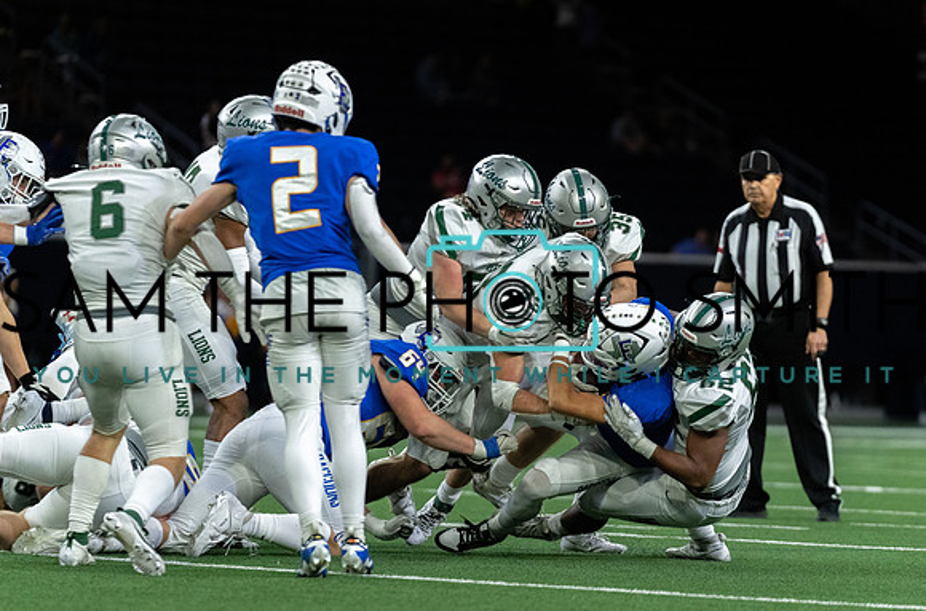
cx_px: 539
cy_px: 359
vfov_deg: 5.6
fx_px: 6280
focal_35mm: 245
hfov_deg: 8.4
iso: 4000
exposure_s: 1/1250
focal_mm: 200
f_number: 2.8
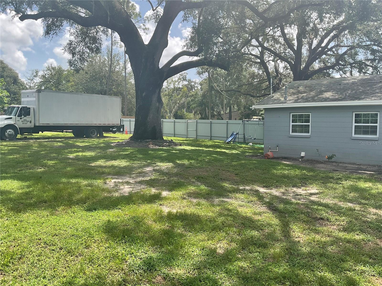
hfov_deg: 61.7
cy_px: 143
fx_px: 320
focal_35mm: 29
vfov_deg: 48.2
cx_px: 191
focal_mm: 3
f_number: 1.8
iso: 16
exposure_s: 1/1098
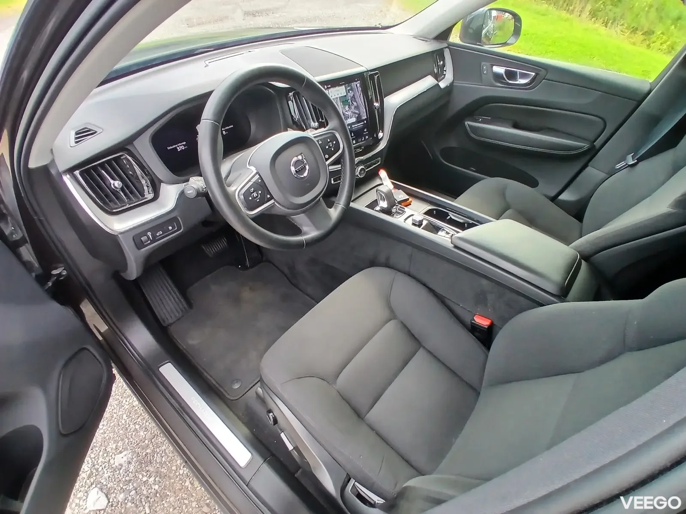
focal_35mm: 17
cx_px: 343
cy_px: 257
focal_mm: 1.4
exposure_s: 1/100
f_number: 2.2
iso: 64
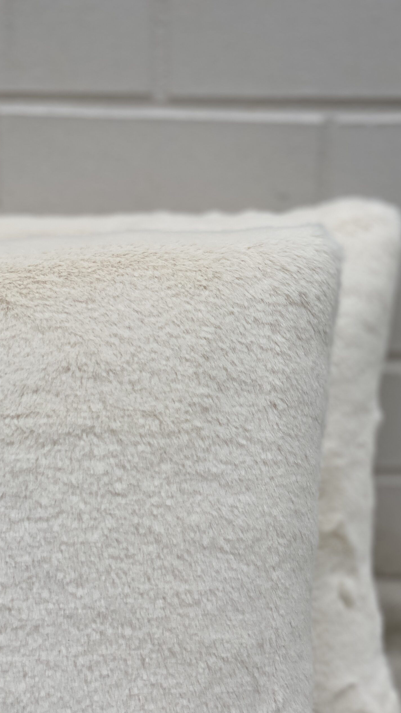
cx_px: 207
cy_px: 357
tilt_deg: -13.1
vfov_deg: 36.6
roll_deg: -1.1
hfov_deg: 21.1
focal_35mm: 57
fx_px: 1077
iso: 20
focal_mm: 6
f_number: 2
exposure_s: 1/1332
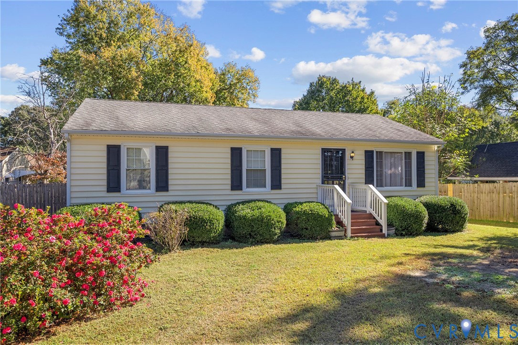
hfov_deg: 71.5
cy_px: 172
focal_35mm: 25
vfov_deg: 51.3
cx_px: 259
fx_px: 360
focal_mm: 25
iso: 100
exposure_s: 1/100
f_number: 4
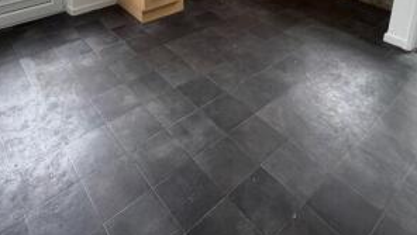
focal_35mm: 30
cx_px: 198
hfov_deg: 64.2
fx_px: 332
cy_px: -60
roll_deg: -0.9
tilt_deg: -13.9
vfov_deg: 31.4
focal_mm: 2.22
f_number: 2.2
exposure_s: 1/121
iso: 200
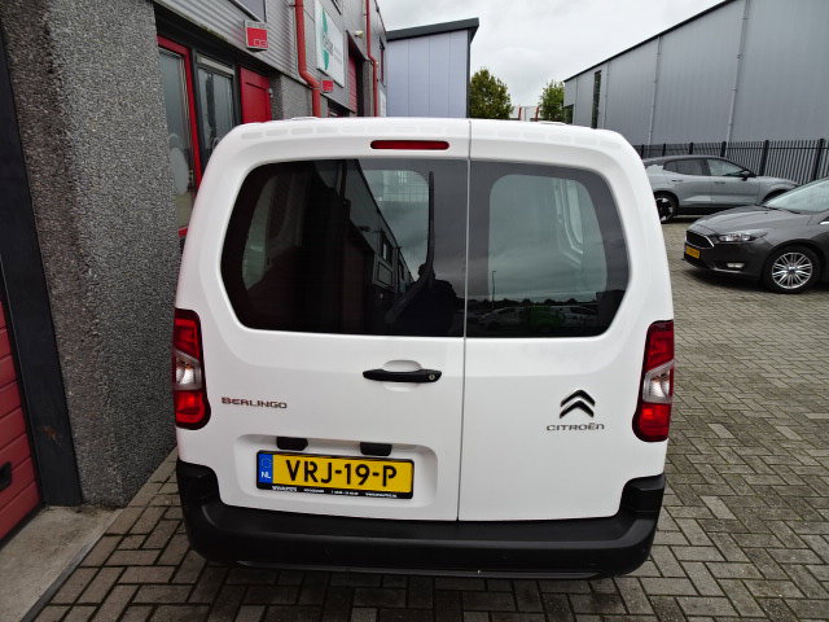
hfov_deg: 71.6
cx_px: 414
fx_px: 575
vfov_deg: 56.8
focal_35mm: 24
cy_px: 311
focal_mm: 4.25
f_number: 3.5
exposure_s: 1/160
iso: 80
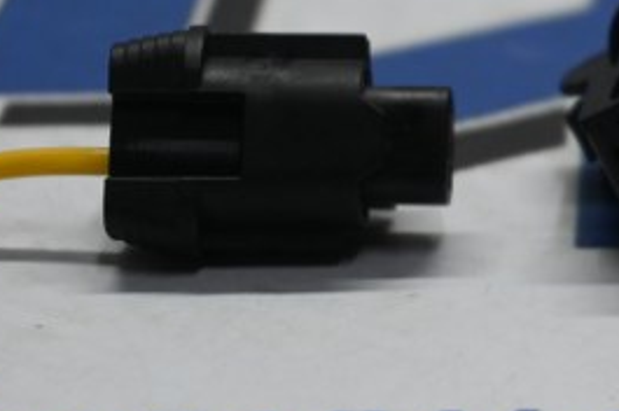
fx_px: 2919
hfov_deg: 11.9
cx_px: 666
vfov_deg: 8.0
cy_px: 86
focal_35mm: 170
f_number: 6.3
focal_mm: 50
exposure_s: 1/80
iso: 1000
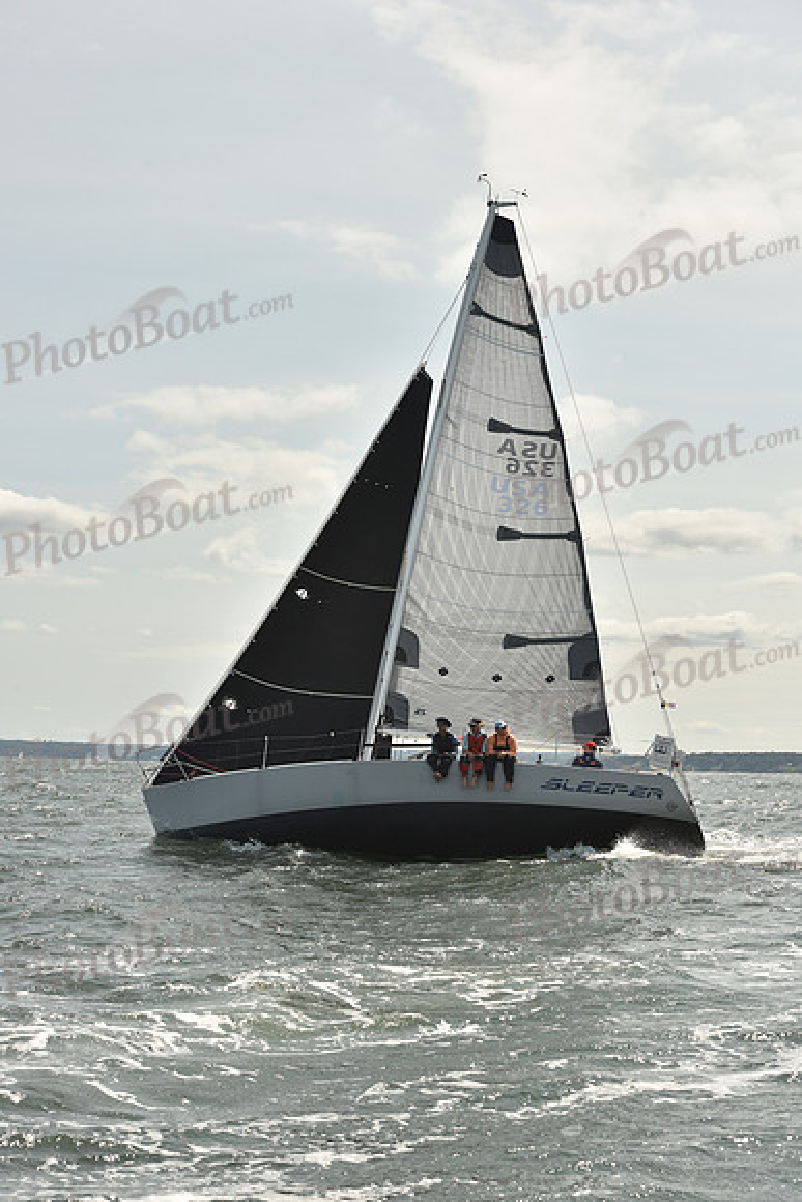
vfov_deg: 28.8
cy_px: 601
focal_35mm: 70
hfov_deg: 19.5
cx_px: 401
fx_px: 2338
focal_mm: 70
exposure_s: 1/800
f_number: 9
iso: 250
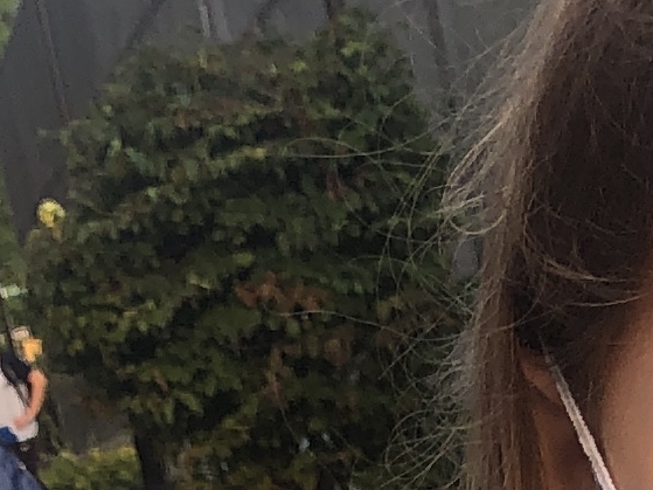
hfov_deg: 9.8
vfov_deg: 6.5
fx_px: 3810
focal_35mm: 202
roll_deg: +13.4
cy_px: 1585
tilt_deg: -15.5
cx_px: 378
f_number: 1.8
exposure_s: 1/292
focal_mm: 3.99
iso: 20
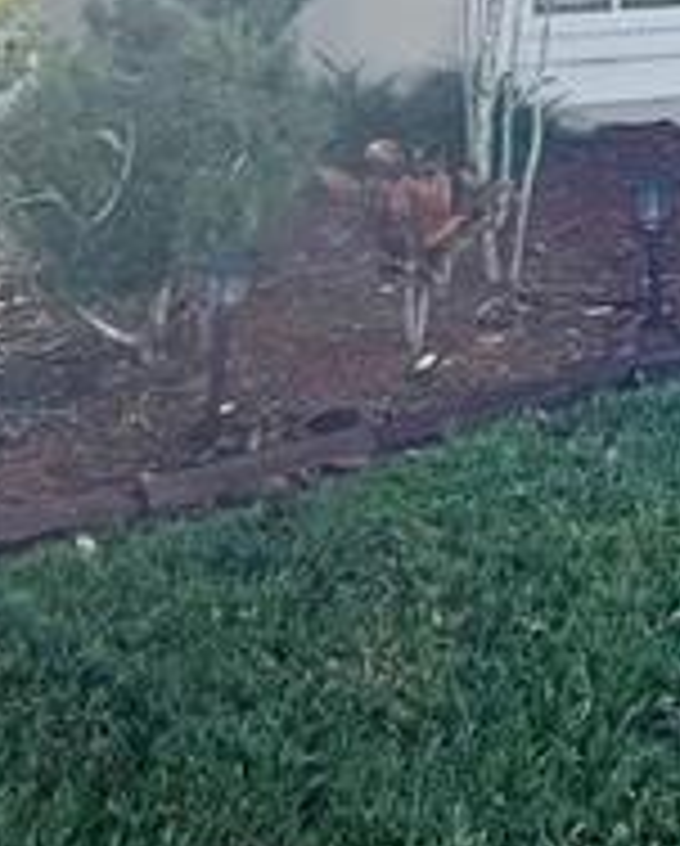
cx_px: 1337
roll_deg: +0.7
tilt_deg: +0.9
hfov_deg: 16.9
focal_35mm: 69
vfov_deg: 24.1
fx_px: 1732
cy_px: -252
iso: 32
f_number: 1.8
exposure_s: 1/1815
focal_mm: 1.57
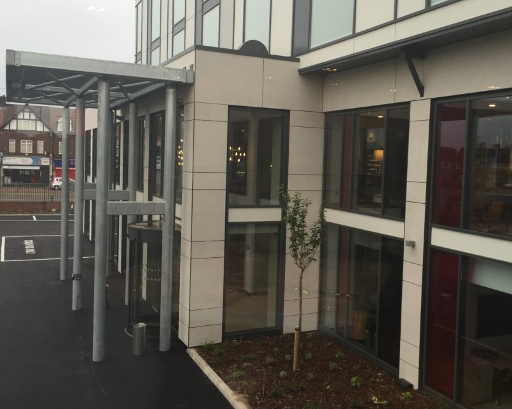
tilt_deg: -4.0
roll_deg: -3.0
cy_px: 189
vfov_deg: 41.1
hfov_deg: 50.1
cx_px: 291
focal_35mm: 36
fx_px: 546
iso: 40
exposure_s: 1/100
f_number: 2.2
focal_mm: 4.15
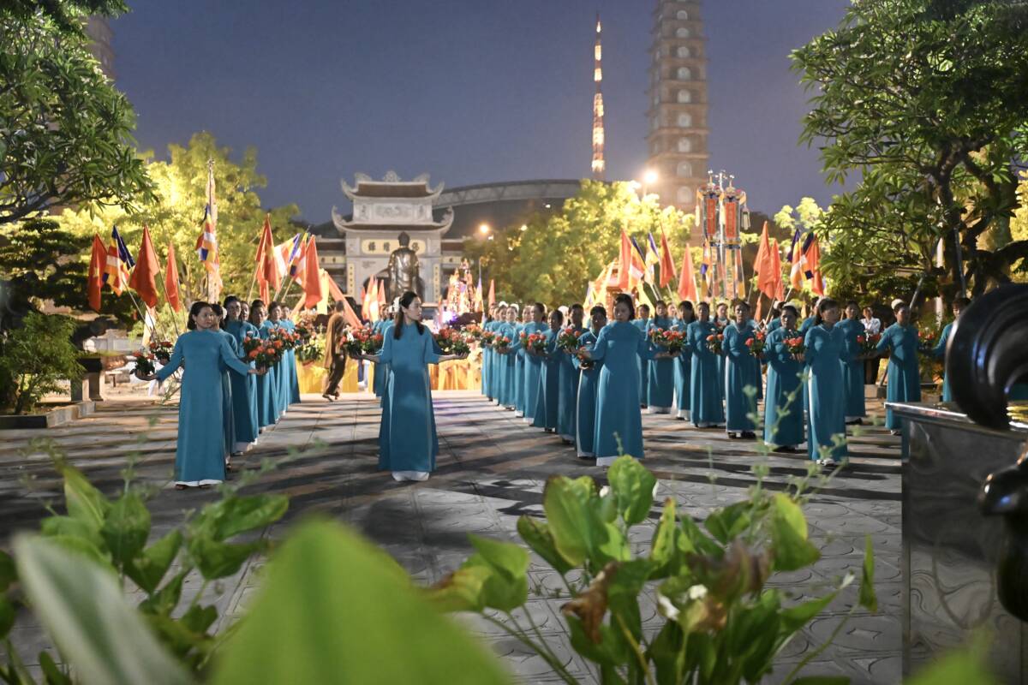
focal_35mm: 34
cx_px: 514
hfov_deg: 56.5
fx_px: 957
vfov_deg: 39.4
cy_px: 342
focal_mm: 33.5
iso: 10000
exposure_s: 1/60
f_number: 2.8
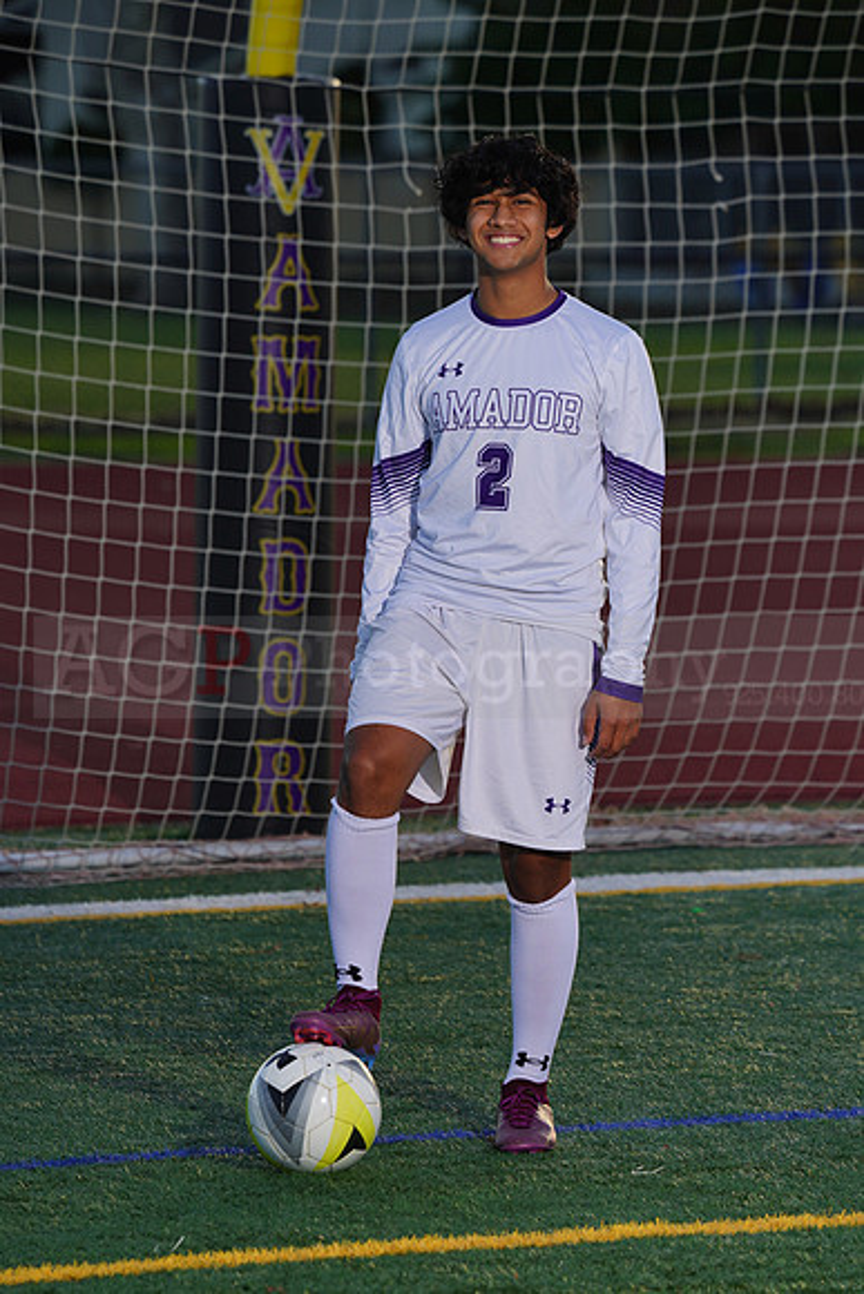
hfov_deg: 5.0
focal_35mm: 274
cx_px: 432
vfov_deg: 7.5
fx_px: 9857
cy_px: 647
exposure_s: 1/200
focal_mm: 274
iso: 100
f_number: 8
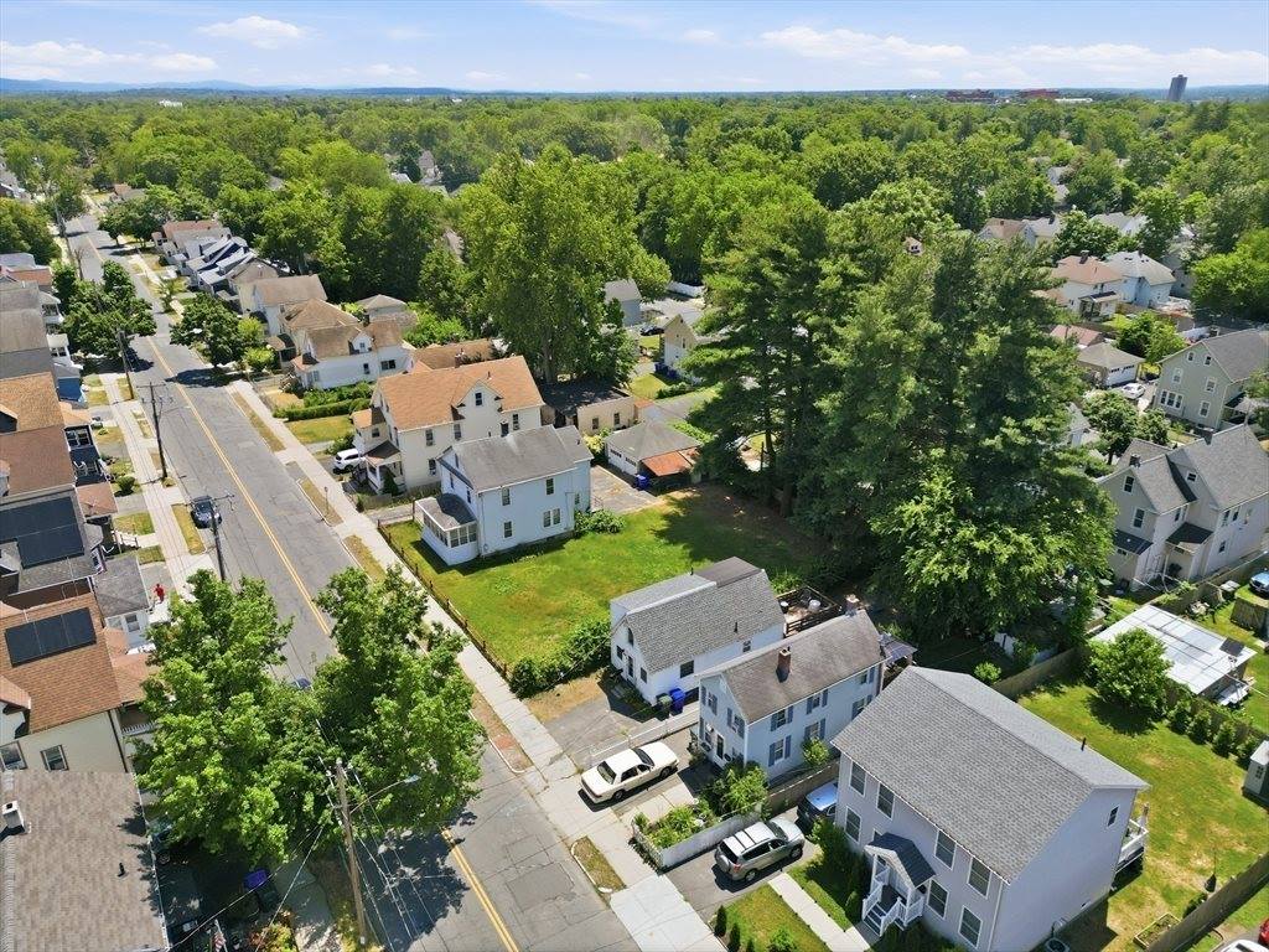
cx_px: 634
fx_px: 880
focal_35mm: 24
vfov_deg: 56.8
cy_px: 476
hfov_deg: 71.6
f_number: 1.7
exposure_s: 1/3200
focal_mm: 6.7
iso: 110
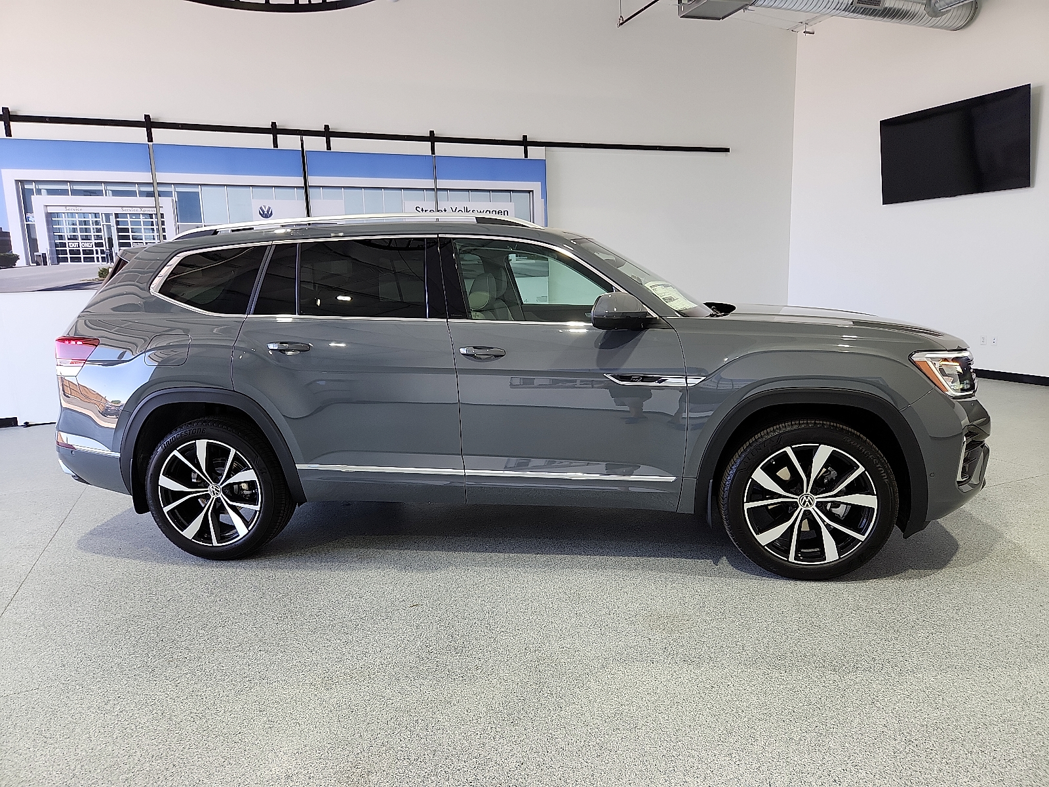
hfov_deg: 73.9
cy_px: 394
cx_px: 524
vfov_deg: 58.9
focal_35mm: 23
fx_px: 697
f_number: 1.8
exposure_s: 1/59.2
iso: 60
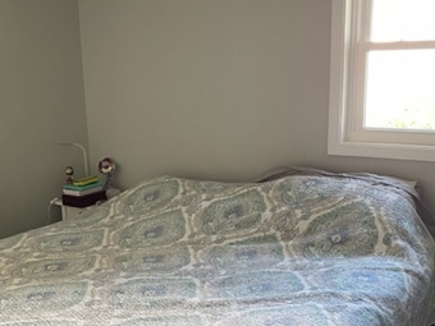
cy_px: 213
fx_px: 616
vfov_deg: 29.5
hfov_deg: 38.8
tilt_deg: -15.3
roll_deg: +1.9
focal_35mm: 49
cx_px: 184
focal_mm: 5.1
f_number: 1.6
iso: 160
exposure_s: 1/60
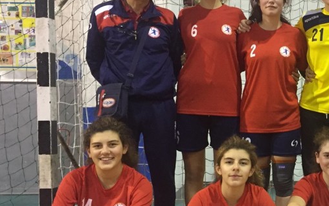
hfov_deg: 31.0
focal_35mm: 62
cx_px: 315
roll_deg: +1.4
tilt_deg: -5.2
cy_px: 134
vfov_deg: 20.9
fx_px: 556
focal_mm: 4.15
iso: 250
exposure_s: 1/33
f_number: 2.2
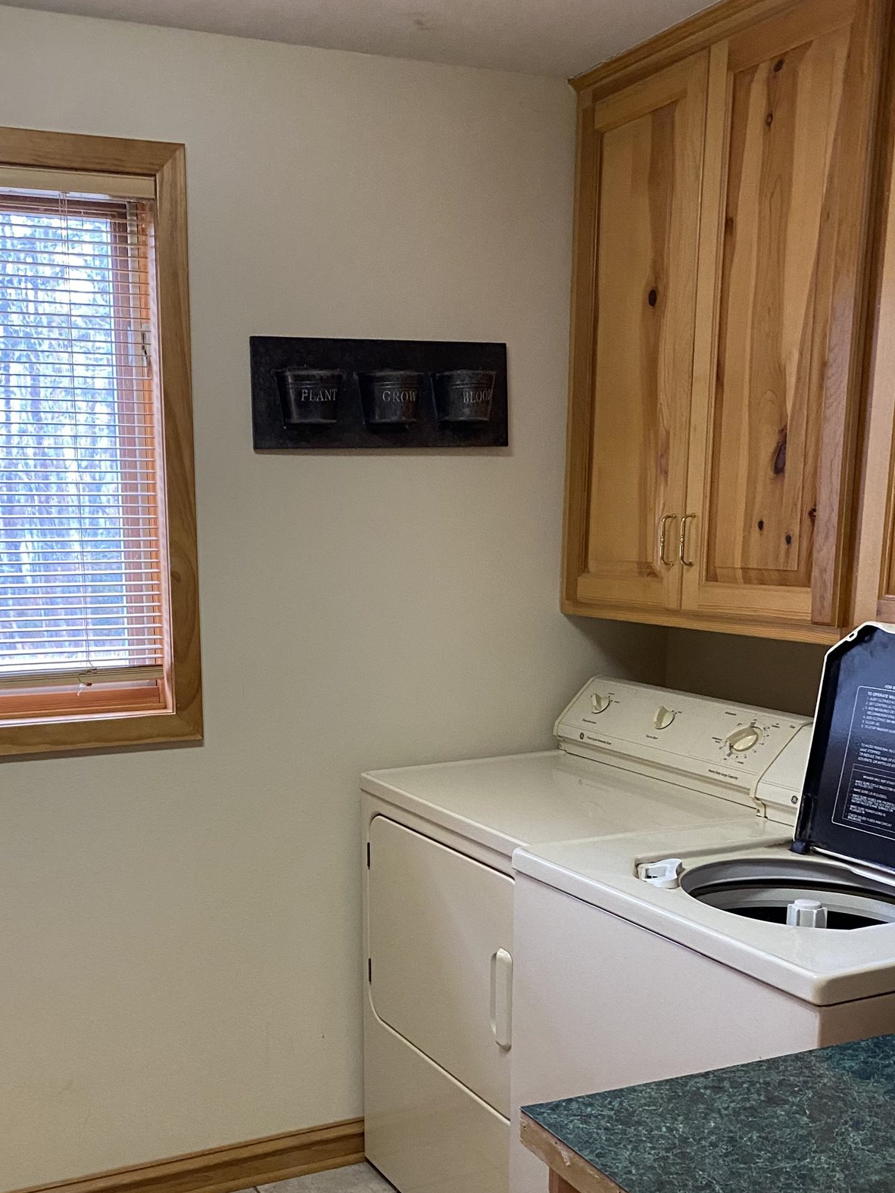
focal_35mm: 38
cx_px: 326
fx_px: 1310
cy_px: 811
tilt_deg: -12.3
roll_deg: +0.0
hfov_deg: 37.5
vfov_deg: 48.0
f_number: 1.8
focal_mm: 4.25
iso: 320
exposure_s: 1/60
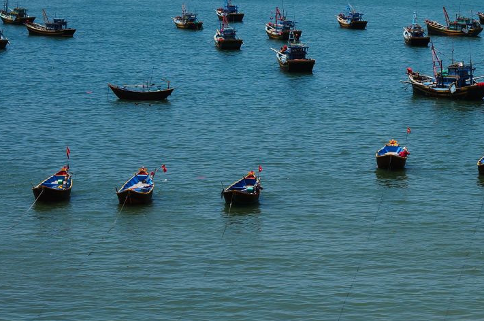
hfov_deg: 17.2
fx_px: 1586
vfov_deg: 11.6
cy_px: 203
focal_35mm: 118
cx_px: 400
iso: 100
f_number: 10
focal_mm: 35
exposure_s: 1/320
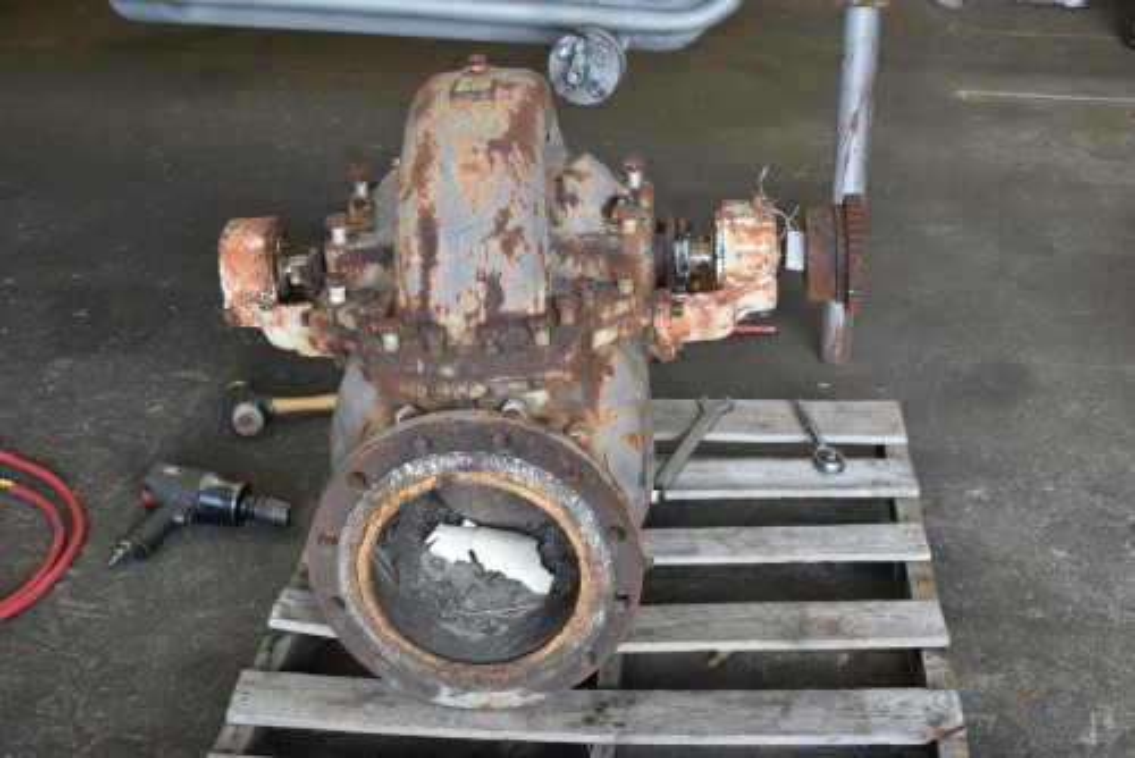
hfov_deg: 35.0
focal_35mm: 57
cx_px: 568
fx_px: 1798
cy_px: 379
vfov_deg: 23.8
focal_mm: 38
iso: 800
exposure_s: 1/125
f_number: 4.8
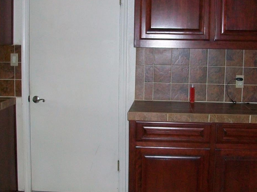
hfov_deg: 36.6
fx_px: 386
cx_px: 159
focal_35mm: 52
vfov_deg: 28.0
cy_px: 77
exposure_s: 1/60
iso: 160
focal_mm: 5.7
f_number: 2.8
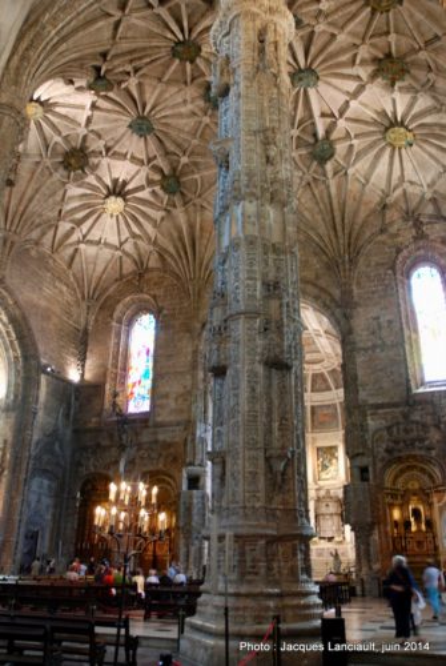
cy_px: 333
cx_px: 223
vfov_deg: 67.3
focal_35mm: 27
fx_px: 500
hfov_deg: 48.1
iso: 800
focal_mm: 18
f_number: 3.5
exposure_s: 1/4
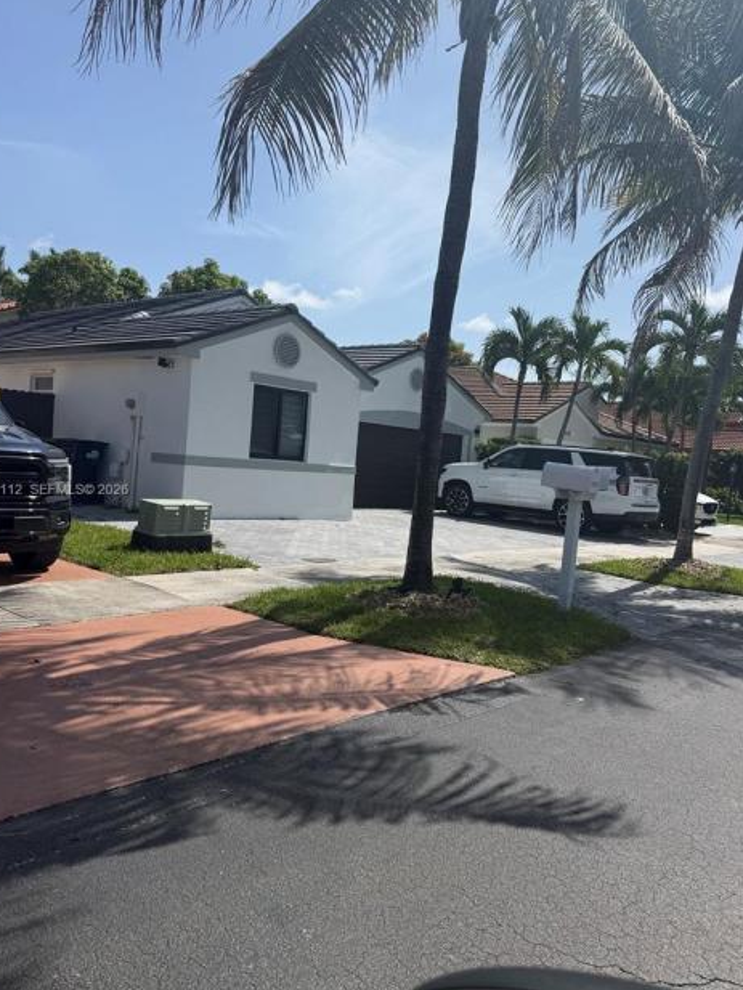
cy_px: 491
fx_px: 801
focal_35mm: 28
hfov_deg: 49.8
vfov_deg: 63.4
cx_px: 384
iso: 80
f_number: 1.78
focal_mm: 6.76
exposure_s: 1/6711
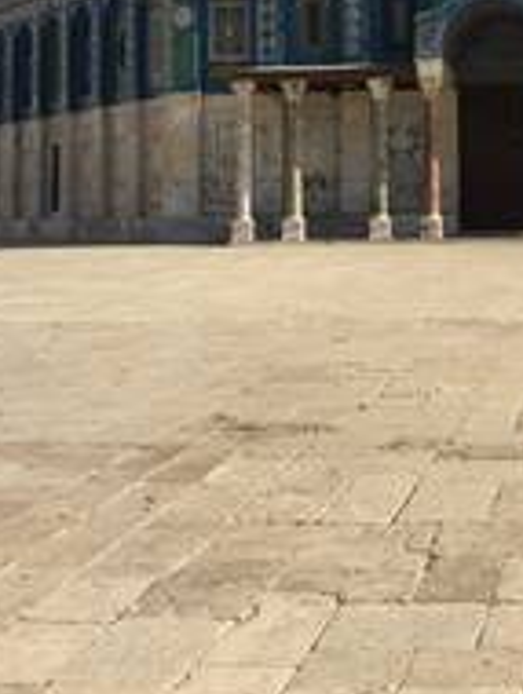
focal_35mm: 61
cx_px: 523
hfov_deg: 23.1
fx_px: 1226
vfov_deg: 30.7
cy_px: 124
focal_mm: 4.15
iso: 32
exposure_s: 1/2198
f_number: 2.2
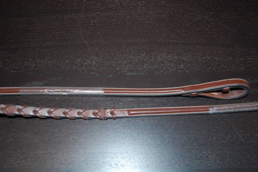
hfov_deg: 49.6
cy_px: 86
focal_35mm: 39
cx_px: 129
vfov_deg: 34.1
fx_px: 279
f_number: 4
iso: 400
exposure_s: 1/60
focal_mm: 26
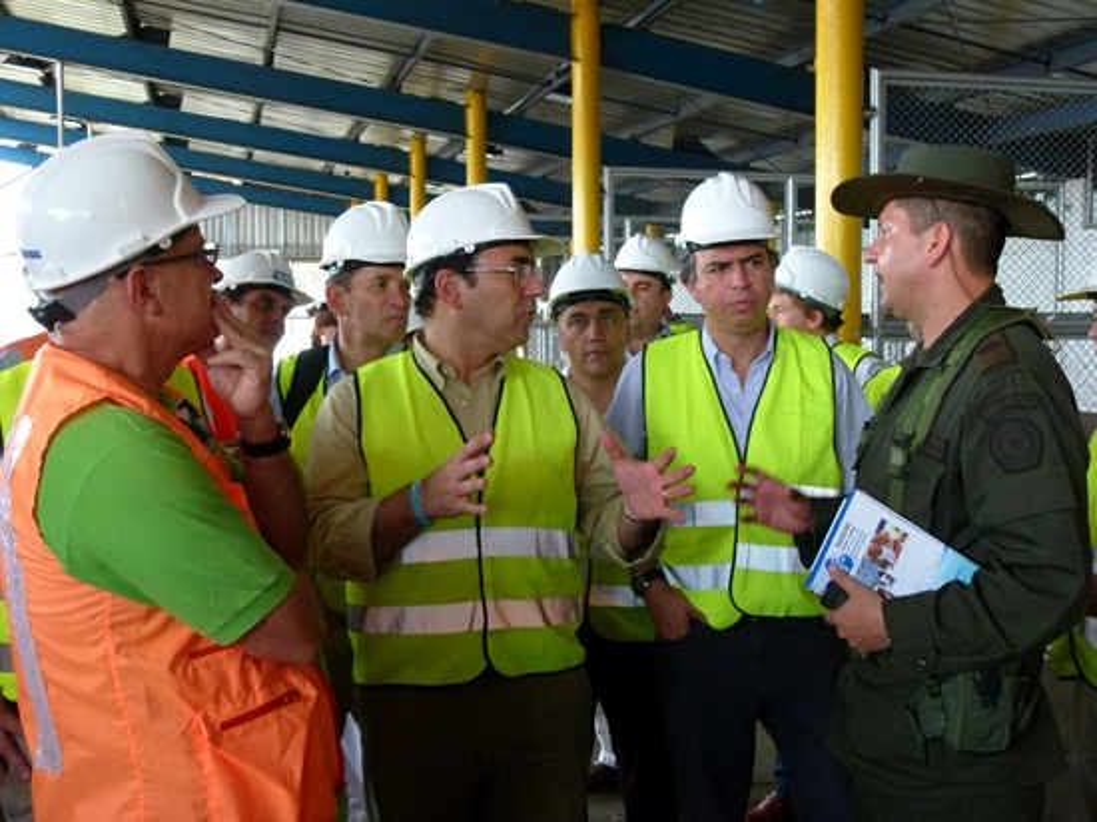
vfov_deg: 35.1
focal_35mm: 41
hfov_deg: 45.8
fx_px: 1299
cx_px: 548
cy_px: 411
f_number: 3.2
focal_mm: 7.4
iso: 250
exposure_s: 1/60
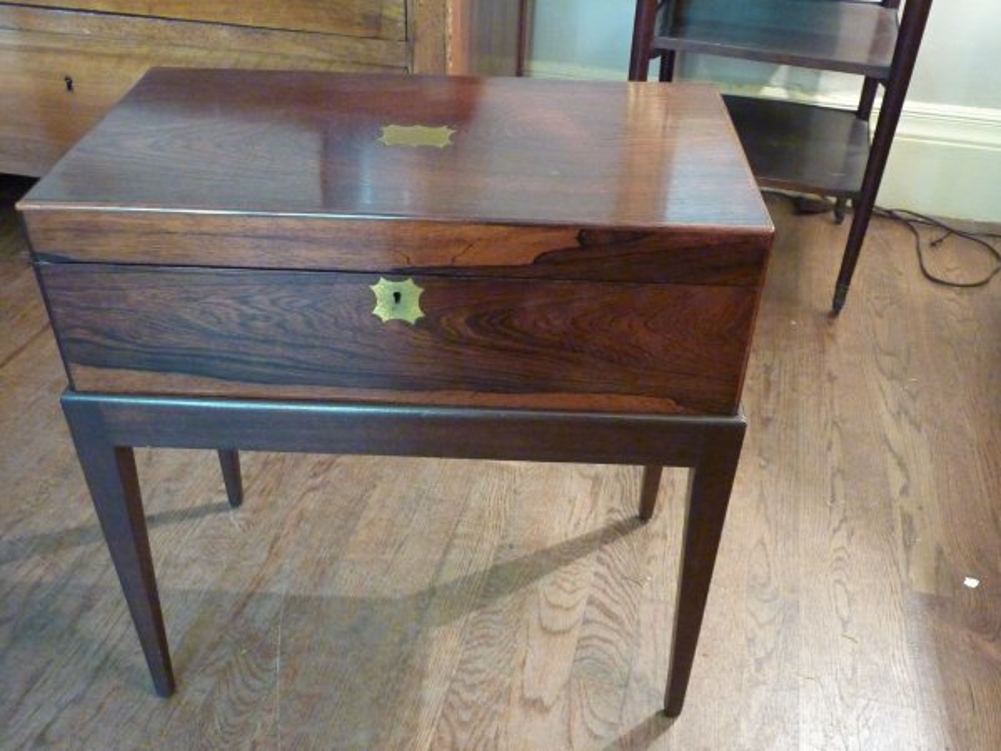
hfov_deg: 56.8
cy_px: 376
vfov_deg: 44.2
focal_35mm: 32
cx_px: 500
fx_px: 925
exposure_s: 1/13
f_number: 3.5
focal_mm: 5.3
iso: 800
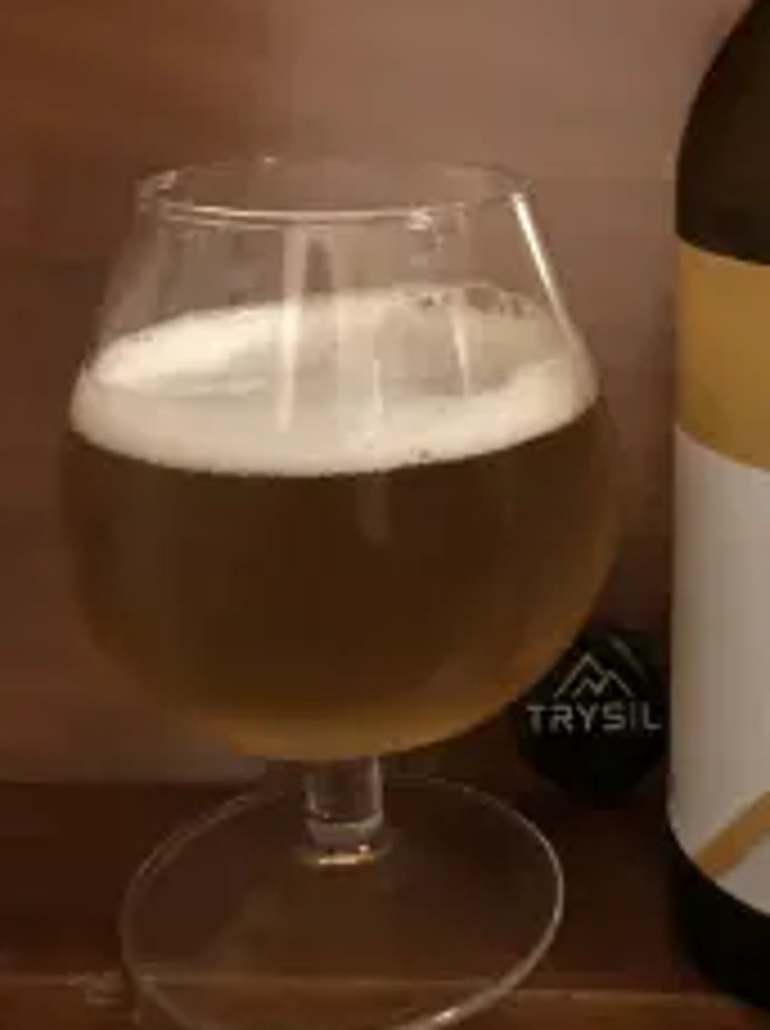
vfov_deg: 37.3
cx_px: 581
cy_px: 180
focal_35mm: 49
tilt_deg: -6.4
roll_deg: +0.8
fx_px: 1457
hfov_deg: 29.1
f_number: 1.8
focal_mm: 3.99
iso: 200
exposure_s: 1/4
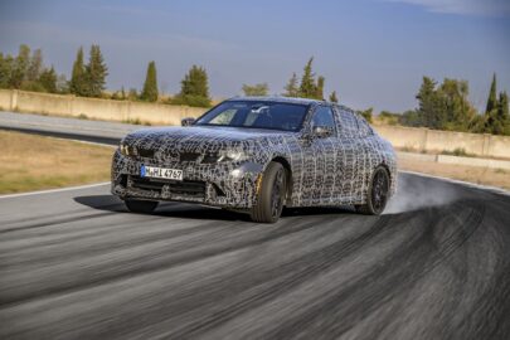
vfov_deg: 19.2
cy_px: 170
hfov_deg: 28.5
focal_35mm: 71
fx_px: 1006
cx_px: 255
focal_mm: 71
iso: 100
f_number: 5.6
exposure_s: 1/125
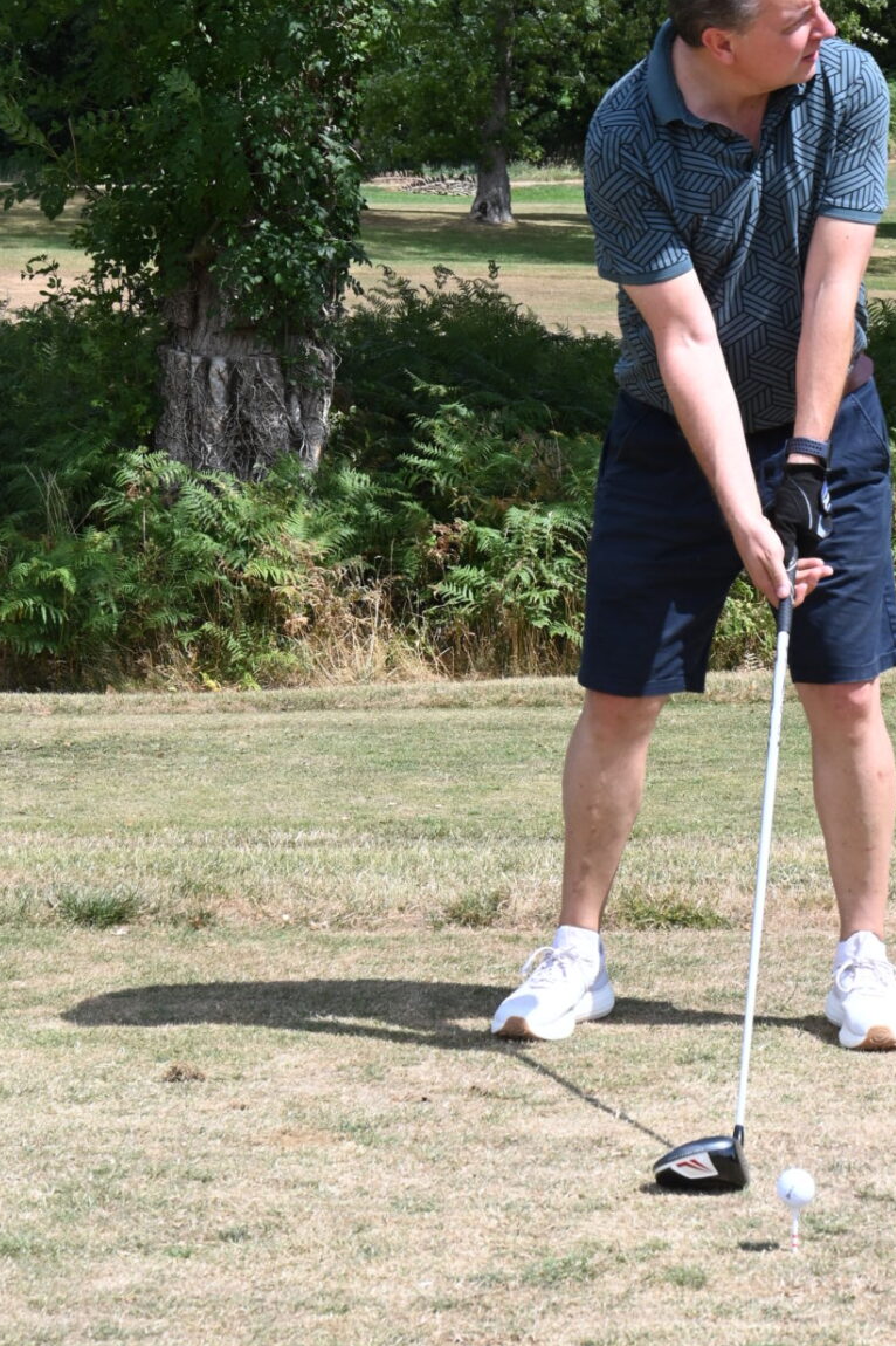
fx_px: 4669
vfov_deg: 16.3
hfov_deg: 10.9
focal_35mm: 125
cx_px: 725
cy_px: 339
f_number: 16
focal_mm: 70
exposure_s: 1/100
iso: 200
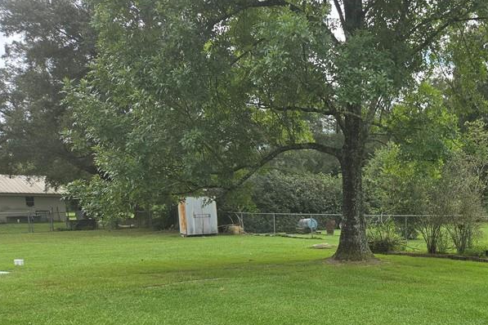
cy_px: 283
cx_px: 414
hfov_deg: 44.3
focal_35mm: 41
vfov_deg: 31.3
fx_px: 556
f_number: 1.8
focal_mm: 5.4
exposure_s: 1/1983
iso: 80
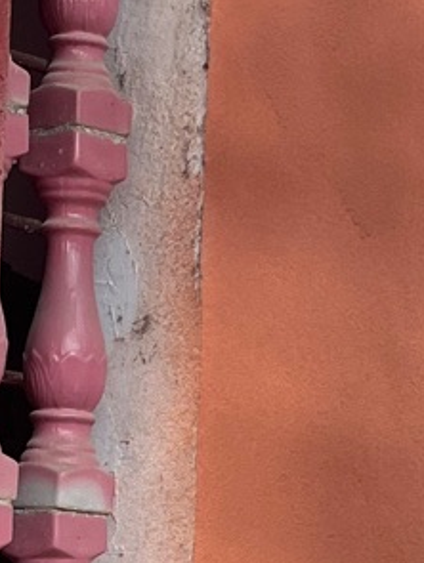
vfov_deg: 11.2
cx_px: 649
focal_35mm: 176
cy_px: 408
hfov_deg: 8.3
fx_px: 2868
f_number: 1.6
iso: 50
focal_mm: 5.1
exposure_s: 1/777
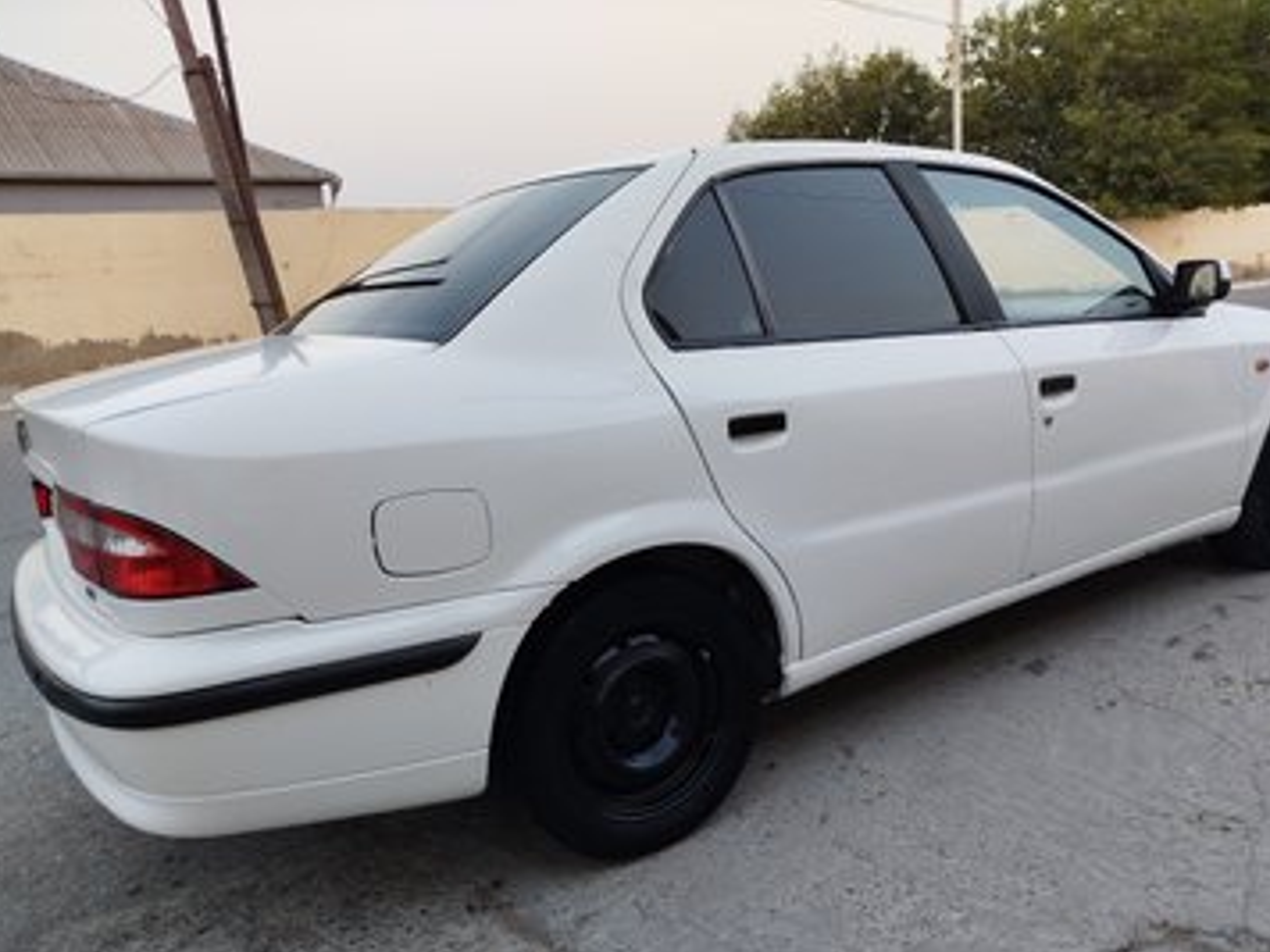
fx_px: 991
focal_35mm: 27
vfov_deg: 51.2
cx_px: 689
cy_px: 531
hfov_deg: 65.2
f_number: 1.7
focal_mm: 5.31
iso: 100
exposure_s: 1/50
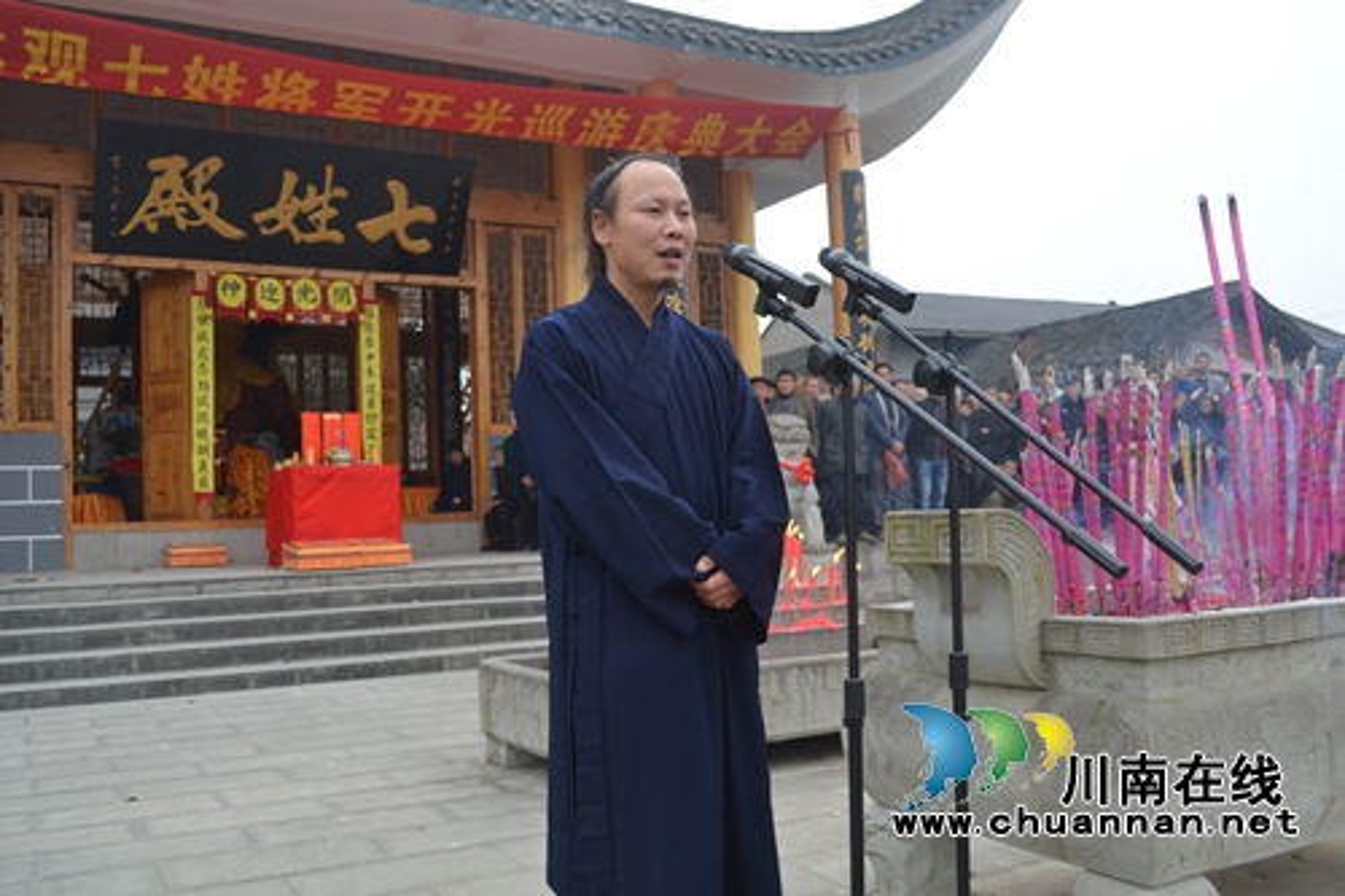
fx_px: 1120
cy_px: 448
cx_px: 672
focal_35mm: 30
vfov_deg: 43.6
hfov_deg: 61.9
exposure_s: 1/125
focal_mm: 20
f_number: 5.6
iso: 160
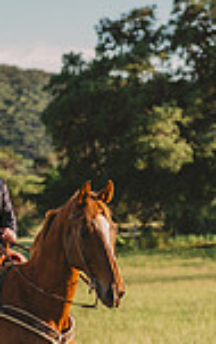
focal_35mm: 195
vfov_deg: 10.7
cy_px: 280
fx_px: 1828
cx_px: 82
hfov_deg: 6.8
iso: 80
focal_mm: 50
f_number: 2
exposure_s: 1/2500
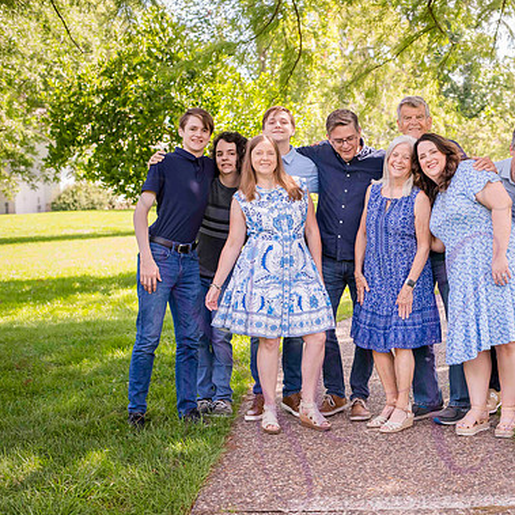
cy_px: 260
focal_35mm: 65
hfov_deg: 26.1
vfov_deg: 26.5
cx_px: 389
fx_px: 1094
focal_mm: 50
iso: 400
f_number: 4
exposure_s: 1/320
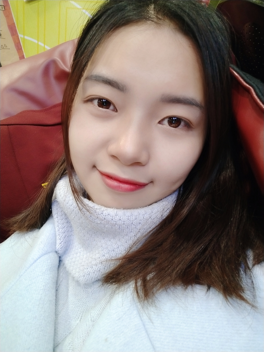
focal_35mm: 29
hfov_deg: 48.2
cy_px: 176
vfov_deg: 61.7
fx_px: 295
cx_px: 132
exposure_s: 1/33.3
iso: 381
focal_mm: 3.87
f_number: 2
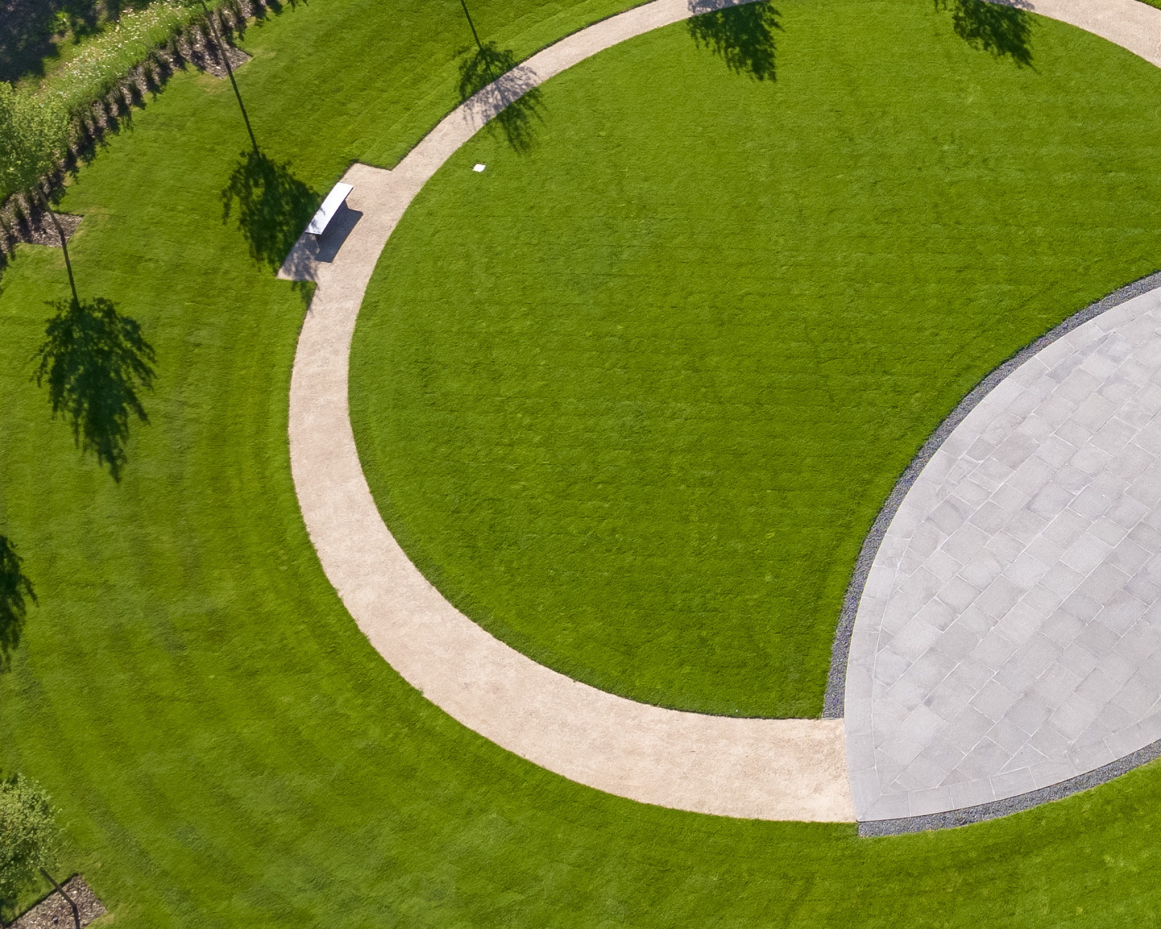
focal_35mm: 64
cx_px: 1078
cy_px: 399
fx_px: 2199
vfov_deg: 23.8
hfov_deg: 28.3
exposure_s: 1/50
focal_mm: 8.38
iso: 100
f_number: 2.8
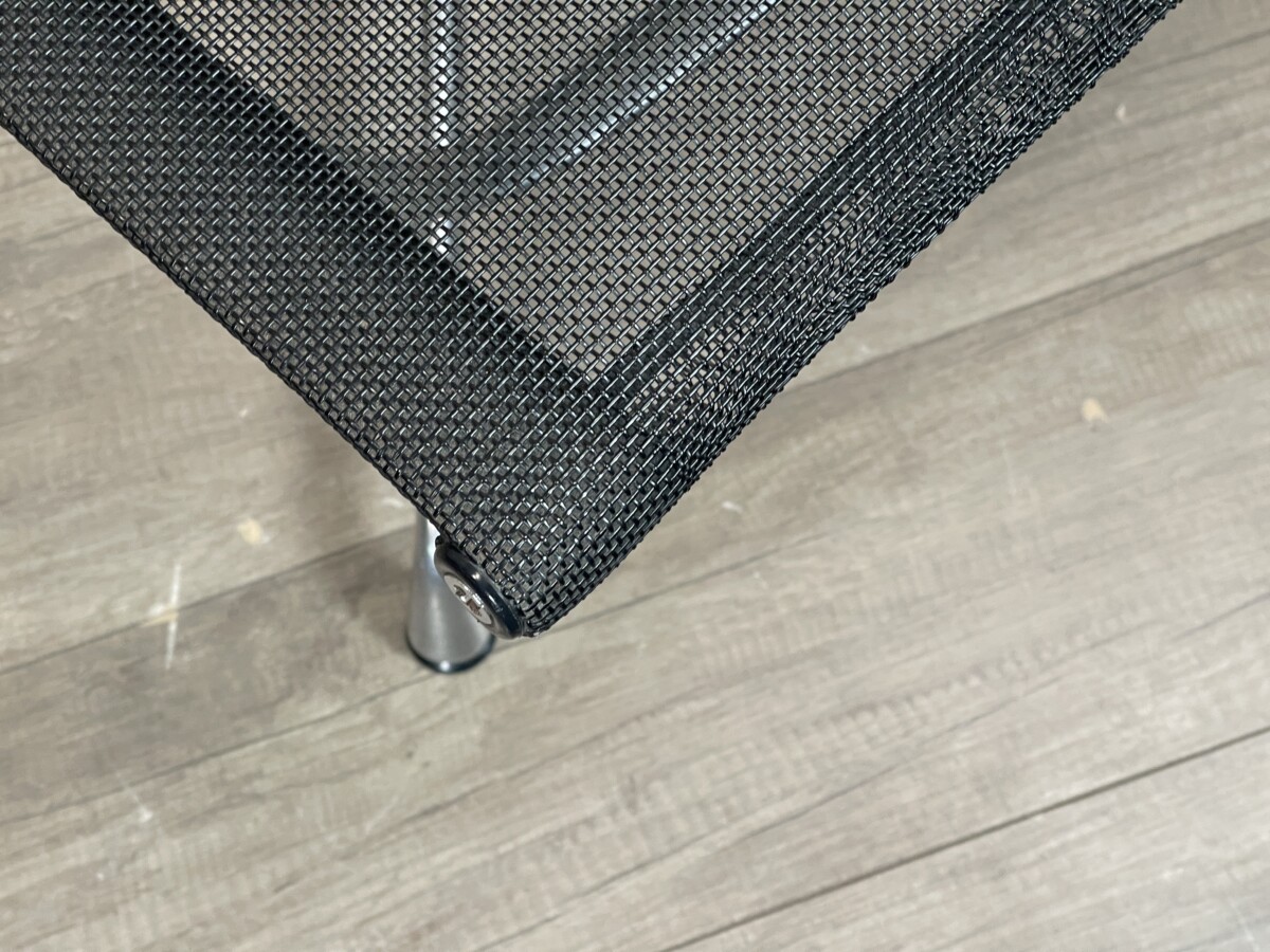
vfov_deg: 22.9
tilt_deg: -77.3
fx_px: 2348
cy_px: 476
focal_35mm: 64
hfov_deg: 30.3
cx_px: 635
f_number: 2.2
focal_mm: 7.5
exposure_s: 1/50
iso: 160
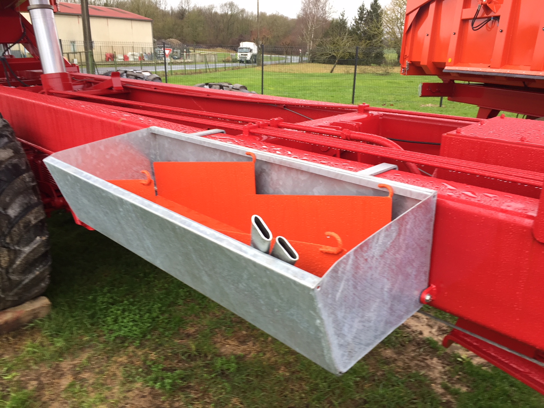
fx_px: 456
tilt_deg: -18.5
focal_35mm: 29
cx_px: 272
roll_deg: -0.9
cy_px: 204
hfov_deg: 61.7
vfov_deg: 48.2
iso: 32
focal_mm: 4.15
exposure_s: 1/50
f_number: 2.2
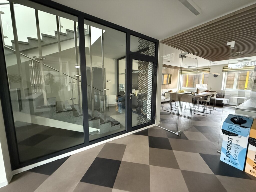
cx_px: 128
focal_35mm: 14
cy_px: 96
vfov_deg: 85.7
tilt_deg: -7.0
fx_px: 104
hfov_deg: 102.1
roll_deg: +0.5
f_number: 2.2
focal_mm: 2.22
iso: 1250
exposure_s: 1/60
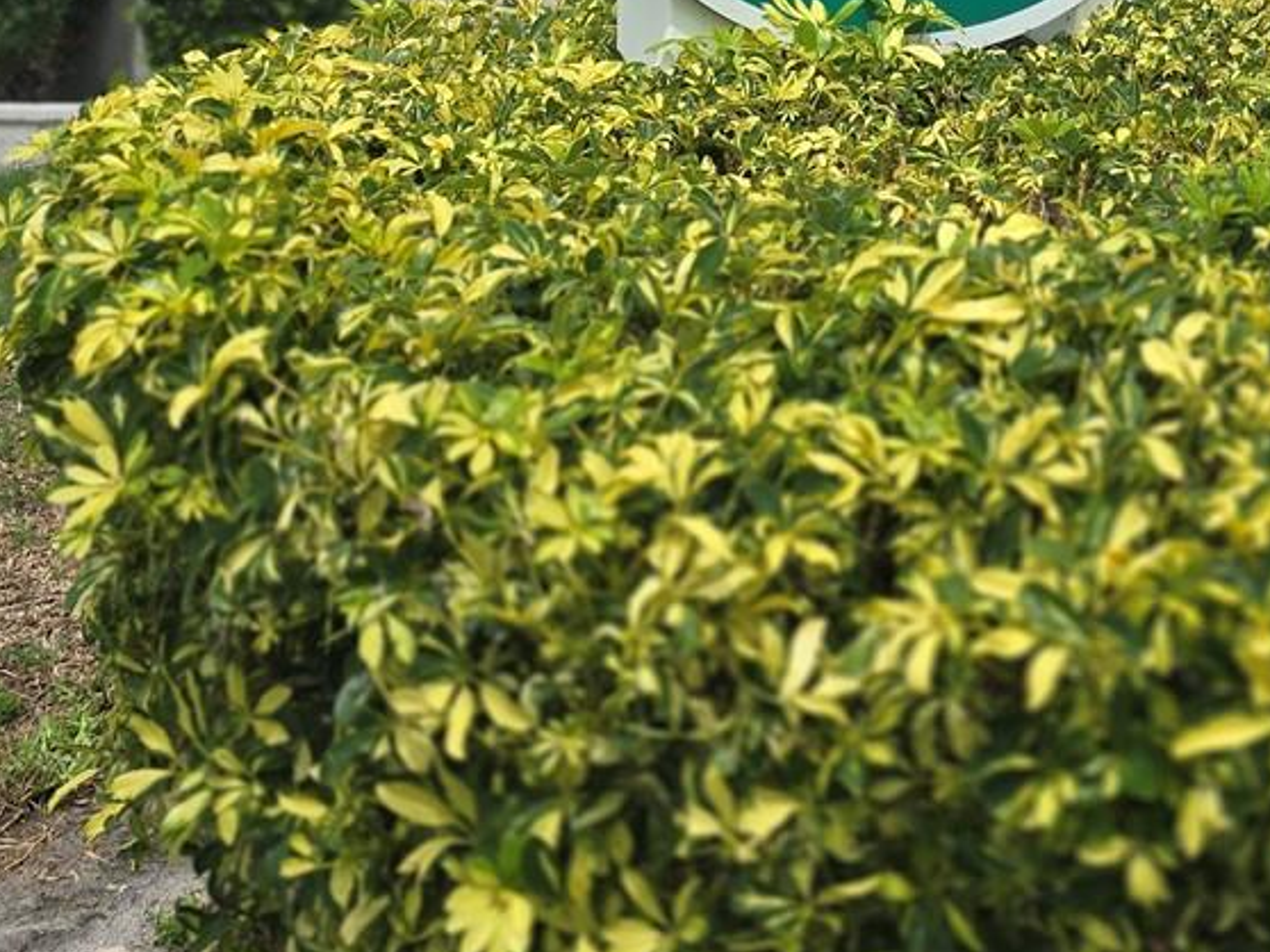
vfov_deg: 20.8
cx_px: 1224
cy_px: -180
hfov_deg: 27.9
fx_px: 2420
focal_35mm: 66
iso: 12
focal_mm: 6.3
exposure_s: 1/1576
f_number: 1.7
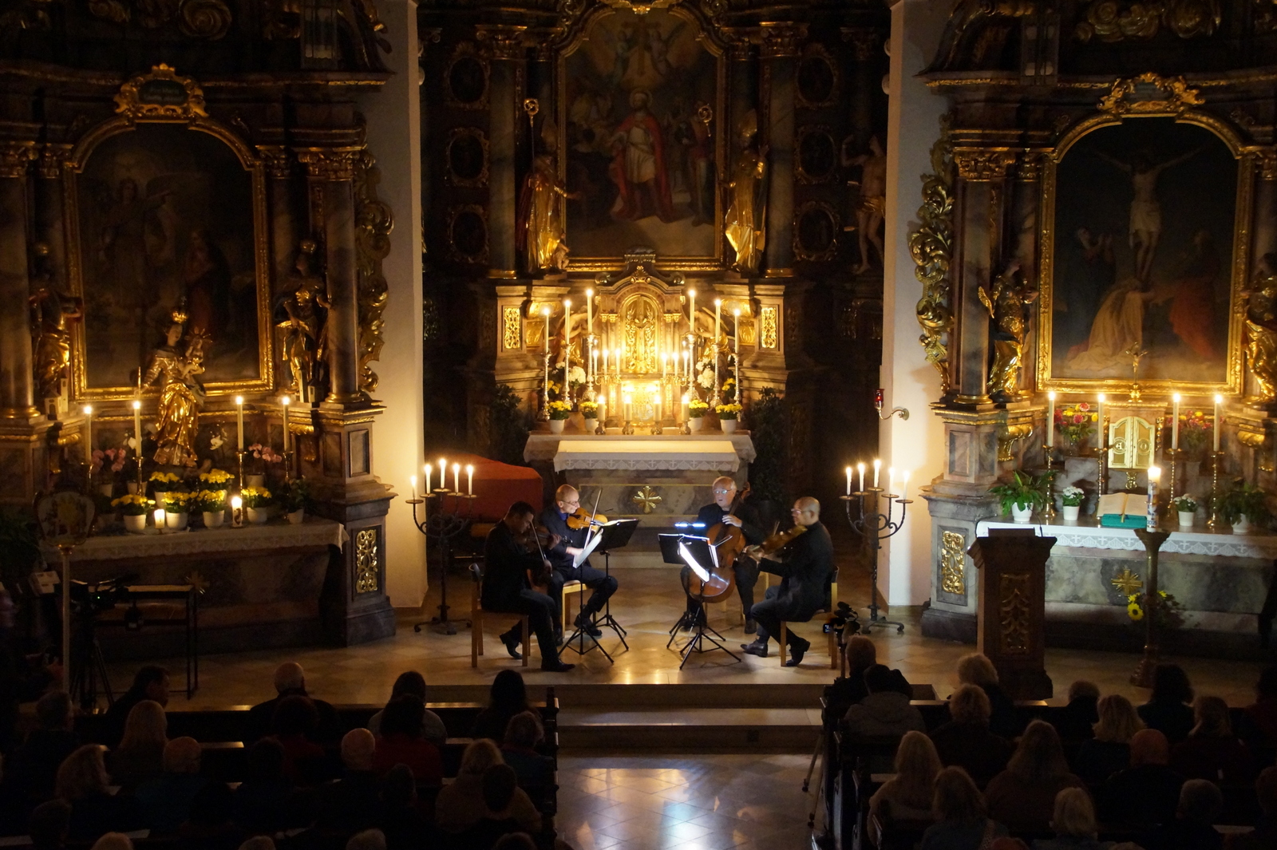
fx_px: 1861
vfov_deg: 25.7
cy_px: 425
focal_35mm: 52
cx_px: 638
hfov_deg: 37.9
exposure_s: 1/4
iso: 3200
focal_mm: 35
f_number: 4.5
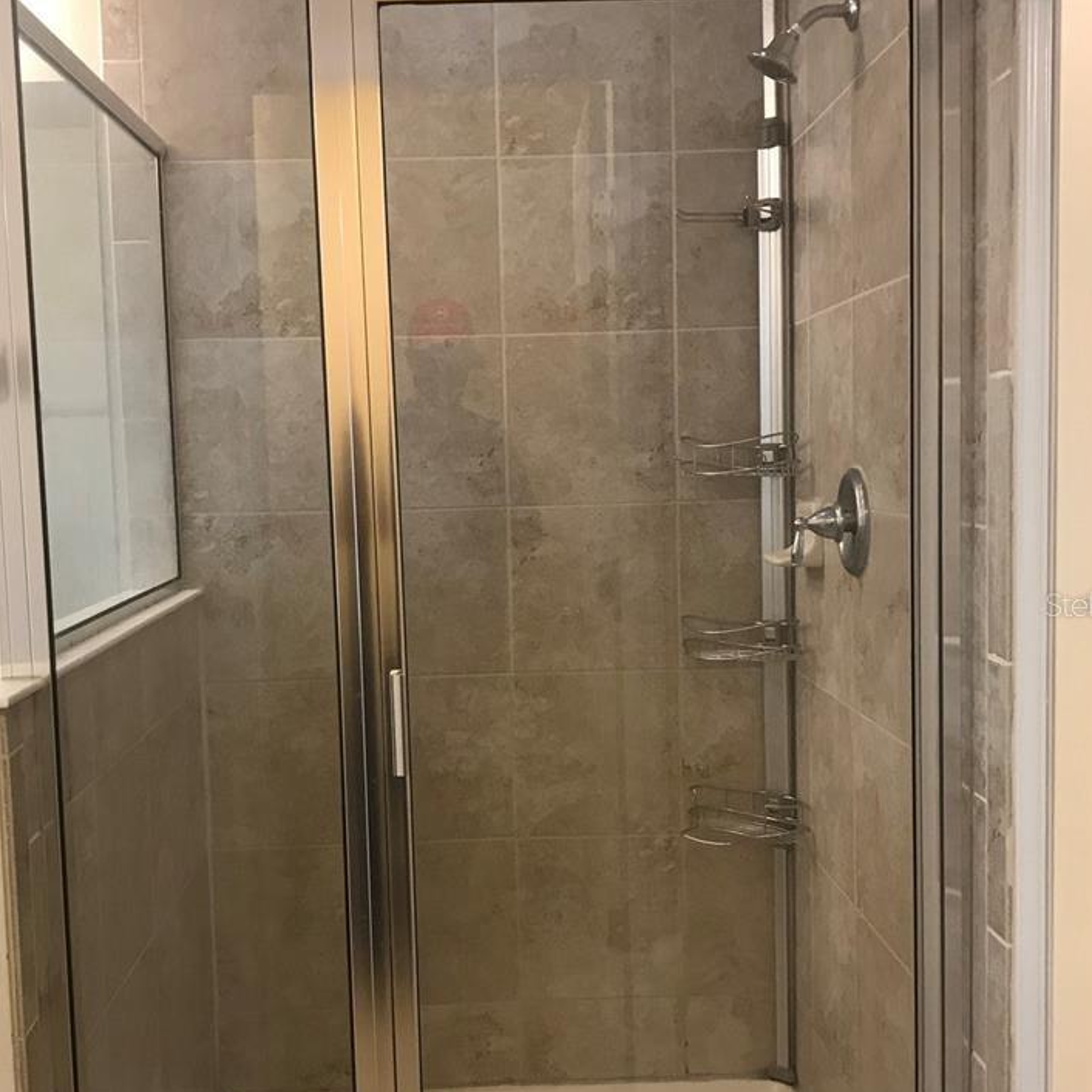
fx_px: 1499
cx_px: 496
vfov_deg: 40.0
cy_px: 604
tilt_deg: -6.1
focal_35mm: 42
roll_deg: +0.6
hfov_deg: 40.0
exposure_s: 1/17
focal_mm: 3.99
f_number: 1.8
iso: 40
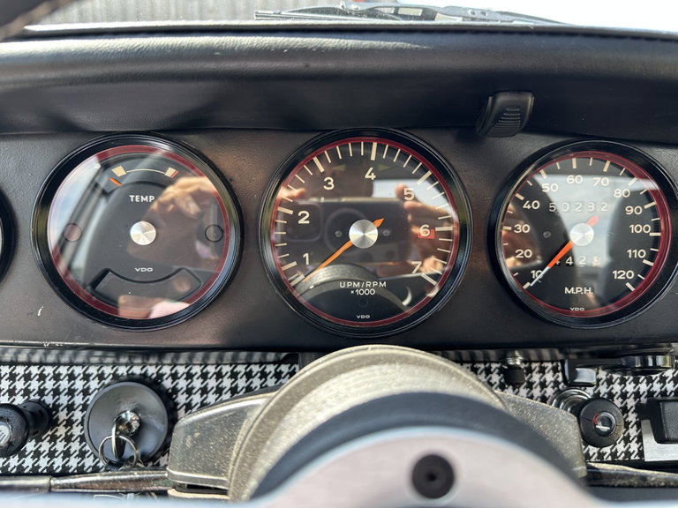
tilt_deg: -14.3
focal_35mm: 24
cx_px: 339
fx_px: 470
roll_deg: -1.5
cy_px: 254
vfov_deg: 56.8
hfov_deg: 71.6
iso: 64
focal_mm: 6.86
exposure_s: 1/207
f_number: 1.78
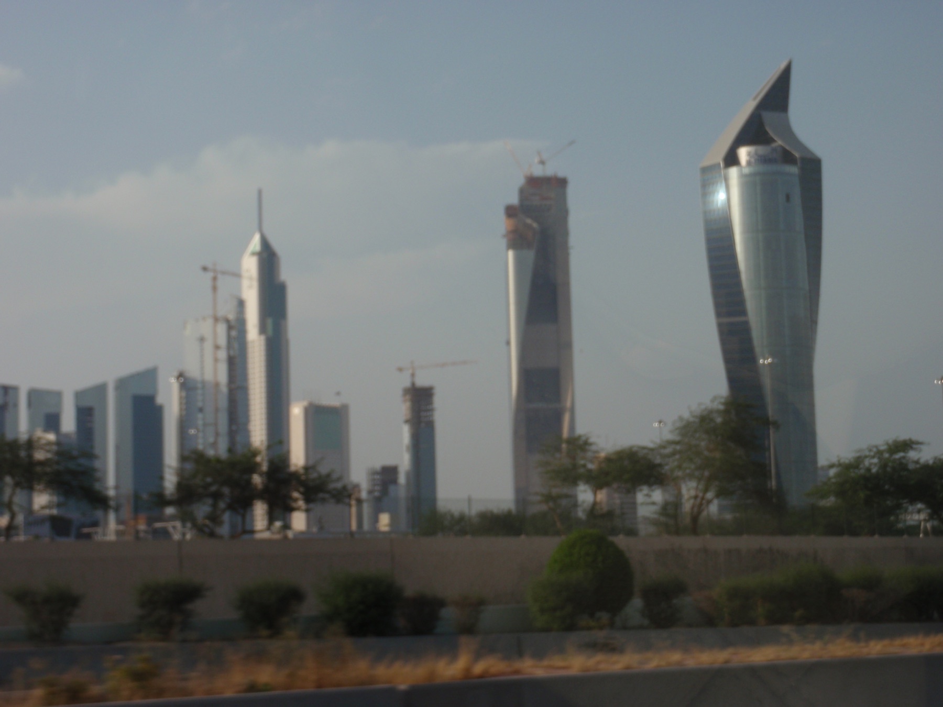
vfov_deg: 21.0
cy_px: 354
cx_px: 472
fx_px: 1907
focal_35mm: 70
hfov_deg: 27.8
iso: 64
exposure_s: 1/400
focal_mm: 12.5
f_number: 4.9
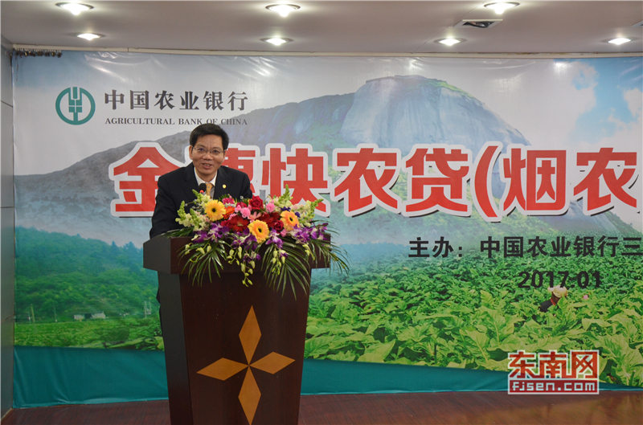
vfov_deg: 22.5
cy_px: 212
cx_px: 322
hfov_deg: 33.5
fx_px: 1069
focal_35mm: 60
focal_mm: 40
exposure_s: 1/40
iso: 800
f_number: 4.5
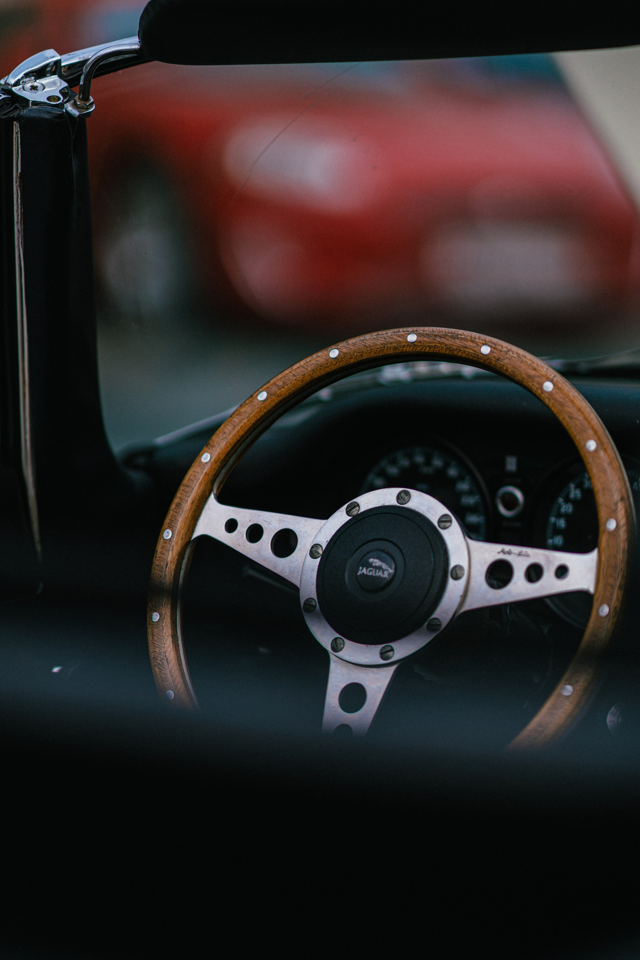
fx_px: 3785
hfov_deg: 9.7
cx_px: 313
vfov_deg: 14.4
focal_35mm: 142
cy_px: 458
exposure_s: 1/3200
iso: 125
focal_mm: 135
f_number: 1.8
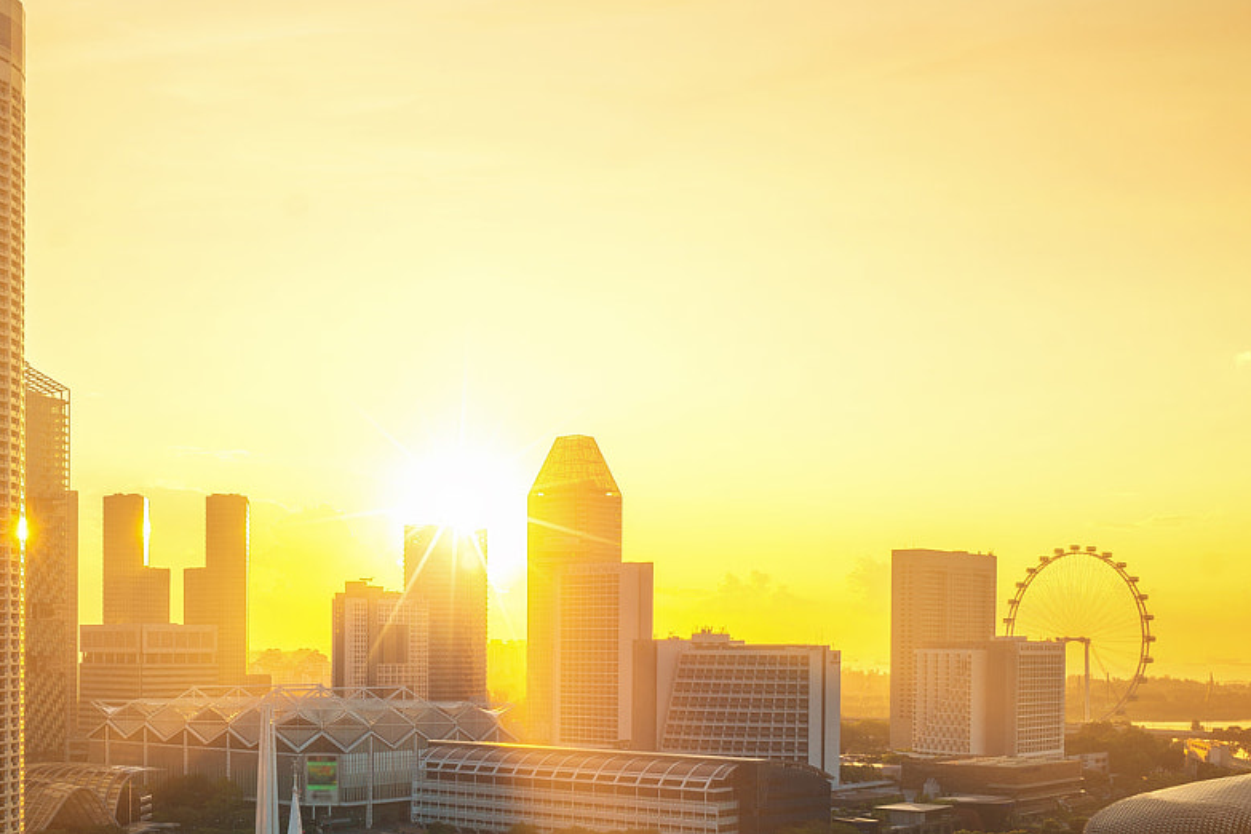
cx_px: 270
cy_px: 672
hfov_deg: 40.4
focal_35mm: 47
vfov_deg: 28.0
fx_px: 1633
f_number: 8
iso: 100
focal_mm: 23
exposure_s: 1/160
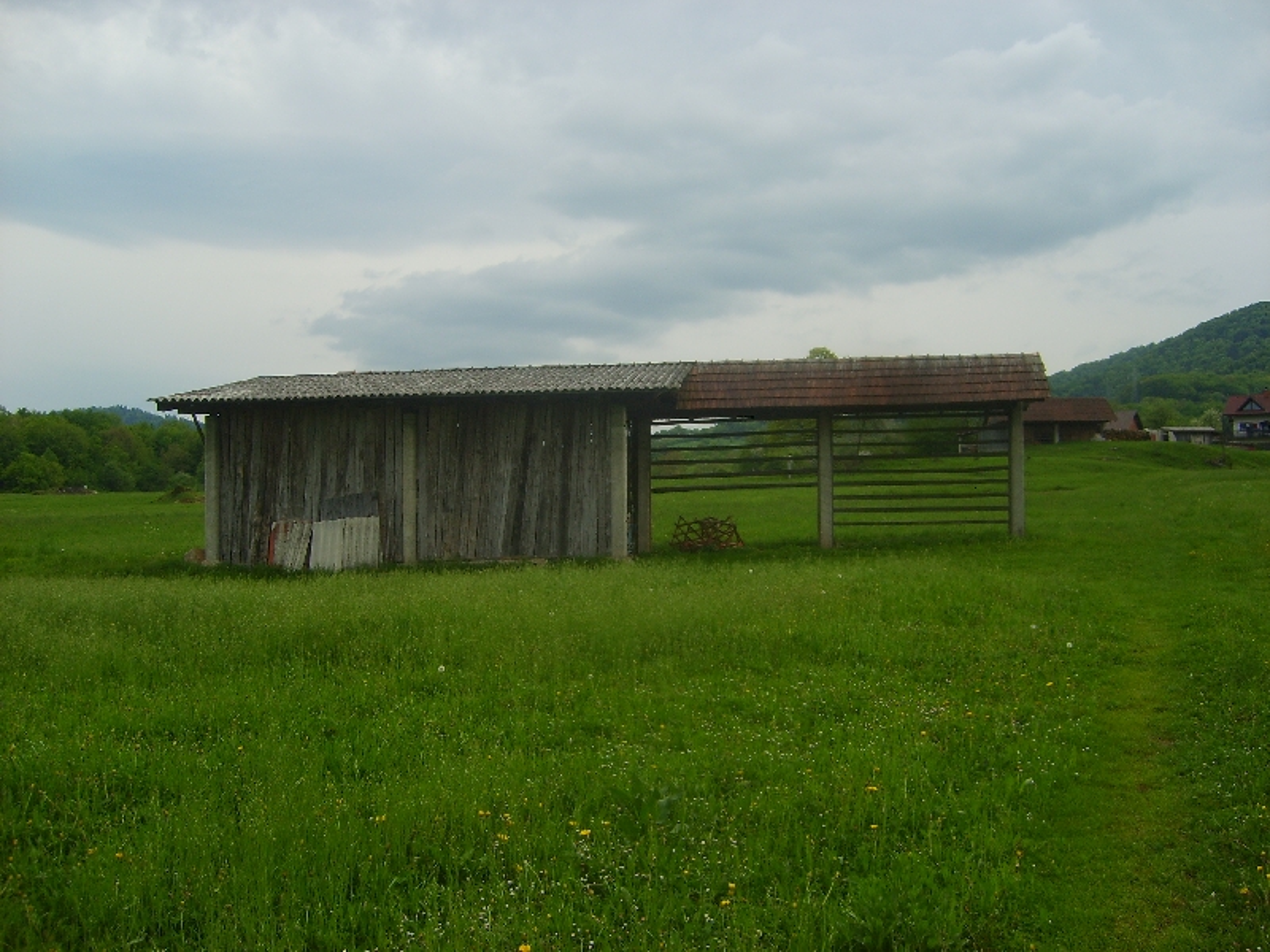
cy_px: 476
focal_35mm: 35
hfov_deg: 52.6
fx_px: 1284
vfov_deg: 40.7
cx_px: 635
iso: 50
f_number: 2.8
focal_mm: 5.8
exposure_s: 1/180
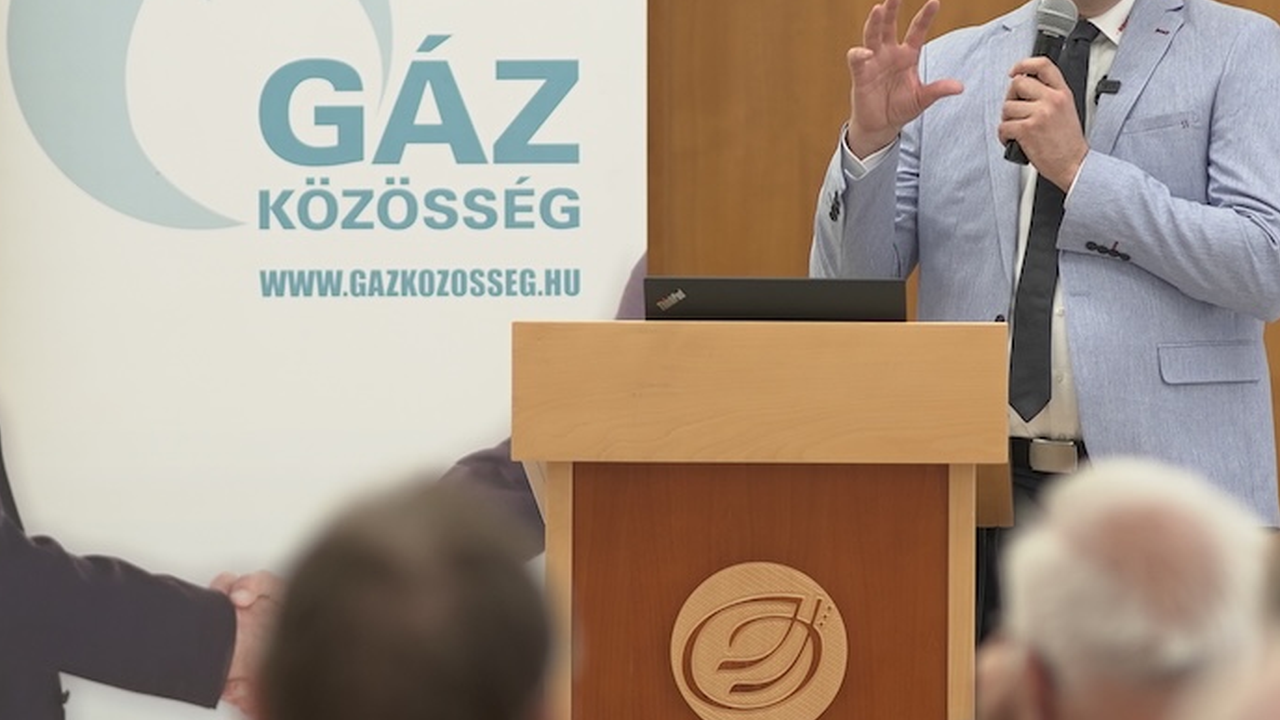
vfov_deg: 5.2
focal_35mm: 232
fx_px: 7874
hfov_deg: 9.3
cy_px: 273
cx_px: 880
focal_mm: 85
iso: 320
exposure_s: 1/250
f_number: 1.8
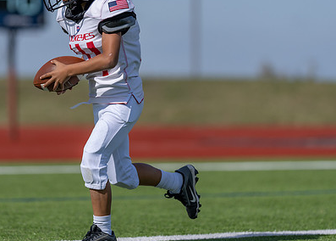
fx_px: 2234
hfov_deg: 8.6
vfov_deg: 6.2
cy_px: 81
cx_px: 115
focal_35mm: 234
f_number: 1.8
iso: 100
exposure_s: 1/8000
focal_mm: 135
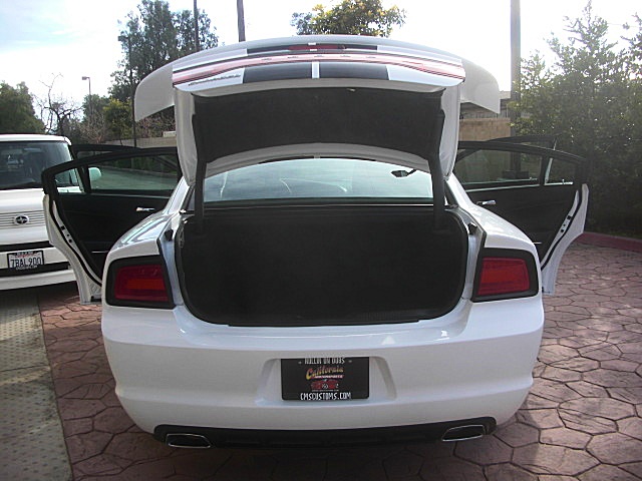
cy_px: 240
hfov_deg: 51.4
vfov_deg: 39.7
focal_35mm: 36
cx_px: 321
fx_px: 668
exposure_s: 1/400
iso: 50
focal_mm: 6.3
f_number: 2.8
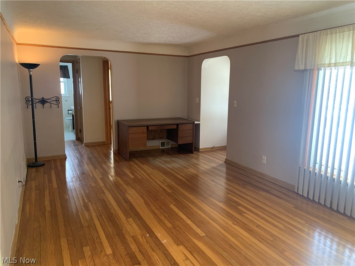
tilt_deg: -9.4
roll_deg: -0.9
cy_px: 133
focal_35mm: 26
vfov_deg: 53.1
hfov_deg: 67.3
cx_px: 178
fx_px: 267
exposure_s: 1/60
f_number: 1.8
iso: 200
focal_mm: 4.25
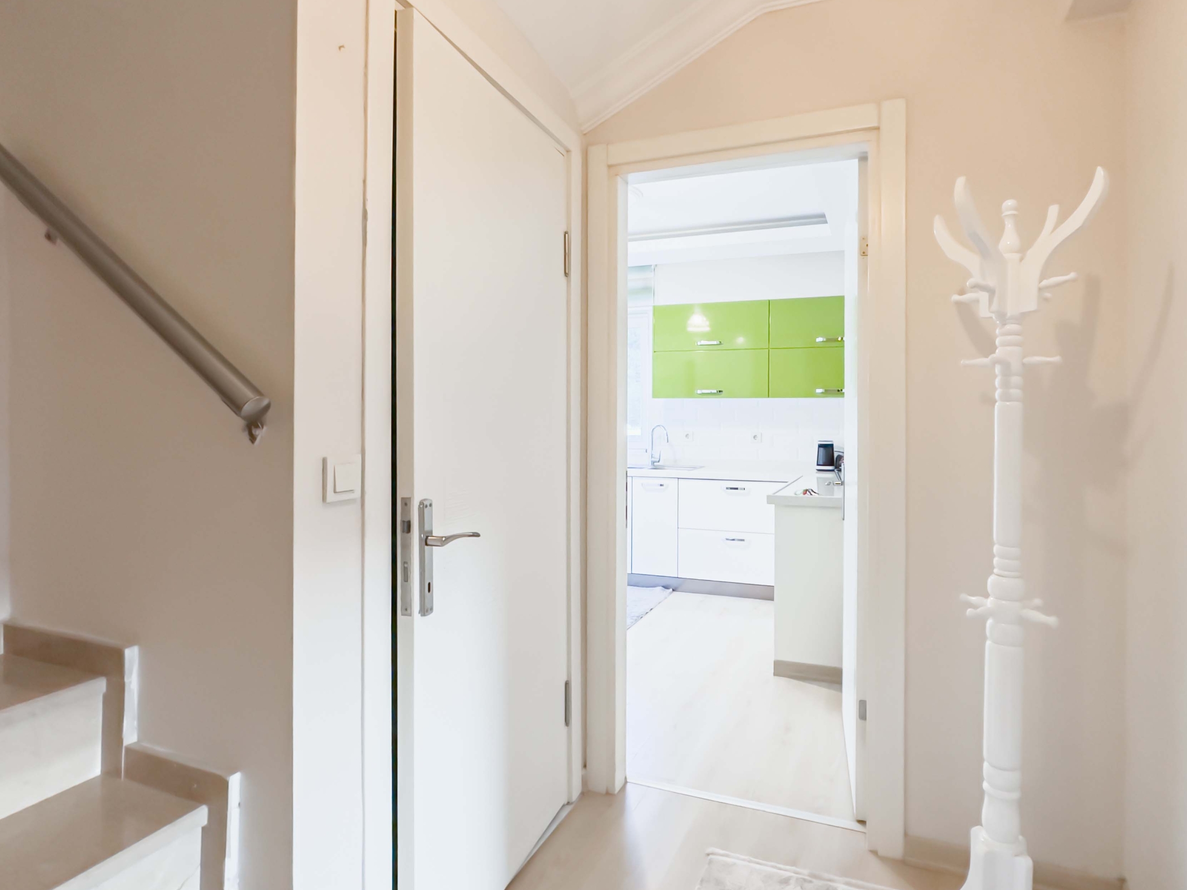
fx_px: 583
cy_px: 502
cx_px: 555
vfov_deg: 74.4
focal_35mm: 17
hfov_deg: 90.9
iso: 400
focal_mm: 2.22
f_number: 2.2
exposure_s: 1/50
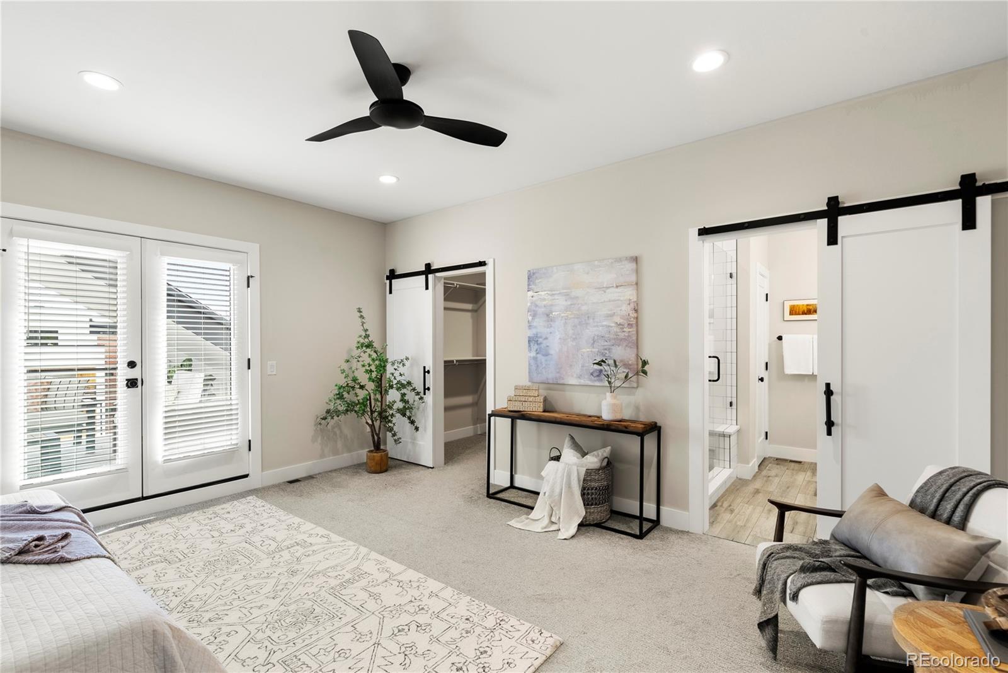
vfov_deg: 77.4
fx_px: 420
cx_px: 504
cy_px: 336
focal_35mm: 15
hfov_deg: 100.4
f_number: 9
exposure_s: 1/2.5
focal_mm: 15
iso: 250
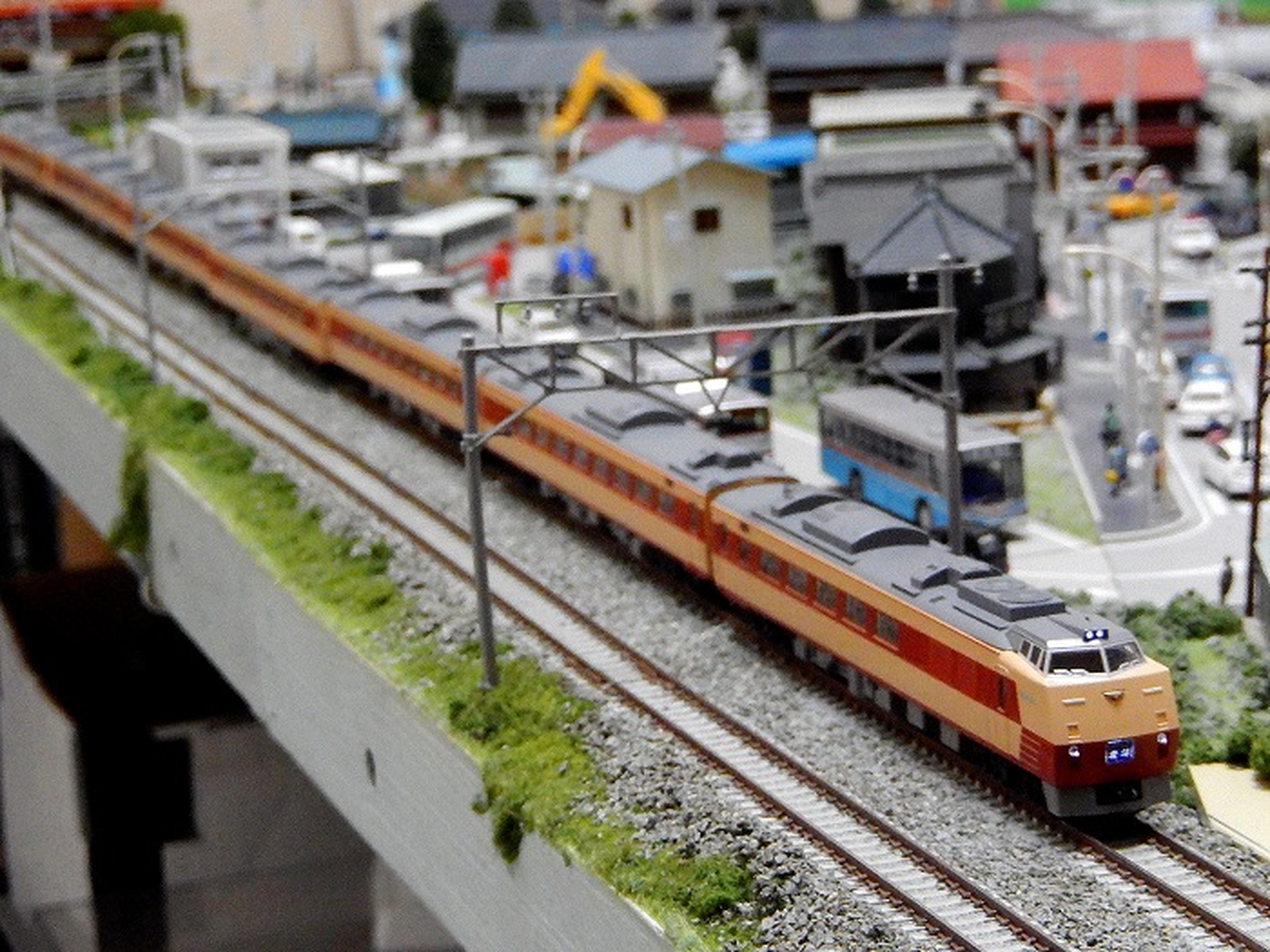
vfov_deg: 15.6
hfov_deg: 20.7
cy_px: 476
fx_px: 3485
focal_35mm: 95
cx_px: 635
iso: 3200
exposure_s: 1/30
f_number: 5.2
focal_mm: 17
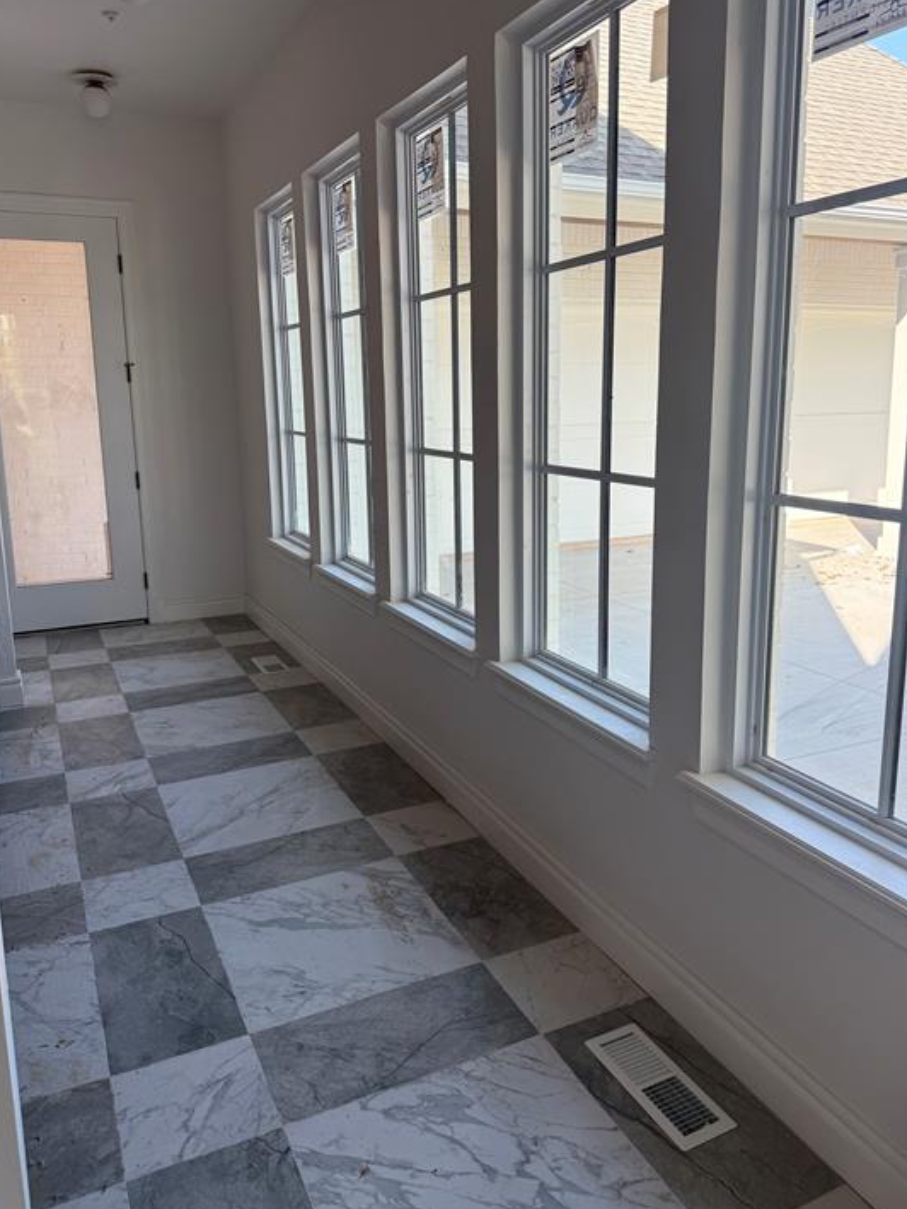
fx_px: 908
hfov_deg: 53.1
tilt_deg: -8.5
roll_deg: +1.2
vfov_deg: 67.2
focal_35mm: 26
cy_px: 564
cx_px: 467
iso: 100
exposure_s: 1/391
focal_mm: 6.76
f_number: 1.78
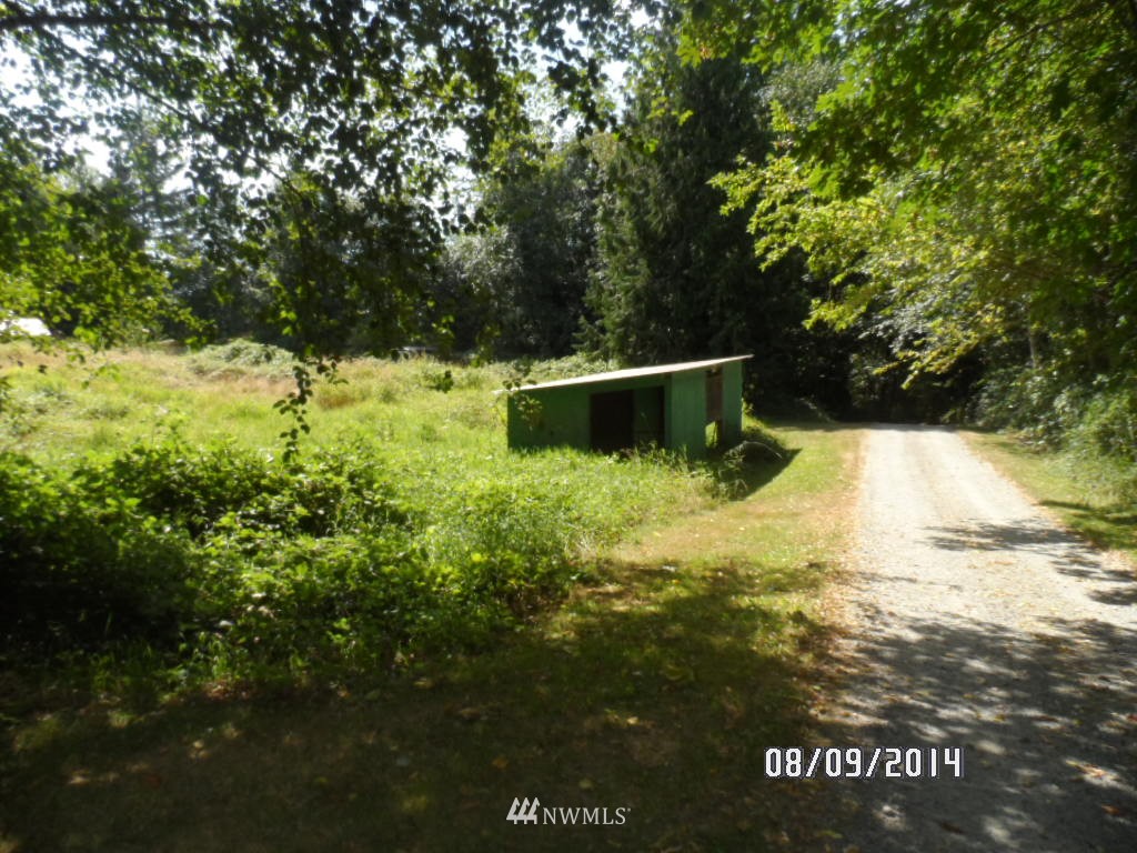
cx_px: 568
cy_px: 426
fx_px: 788
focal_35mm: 24
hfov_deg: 71.6
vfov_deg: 56.8
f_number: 3.2
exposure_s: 1/750
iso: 160
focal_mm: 4
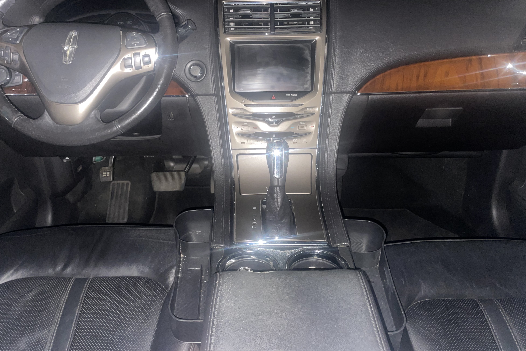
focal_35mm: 28
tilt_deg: -26.2
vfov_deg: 46.2
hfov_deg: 65.5
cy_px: 148
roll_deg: +2.0
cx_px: 254
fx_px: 409
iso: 100
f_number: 1.6
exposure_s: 1/4
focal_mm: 4.2
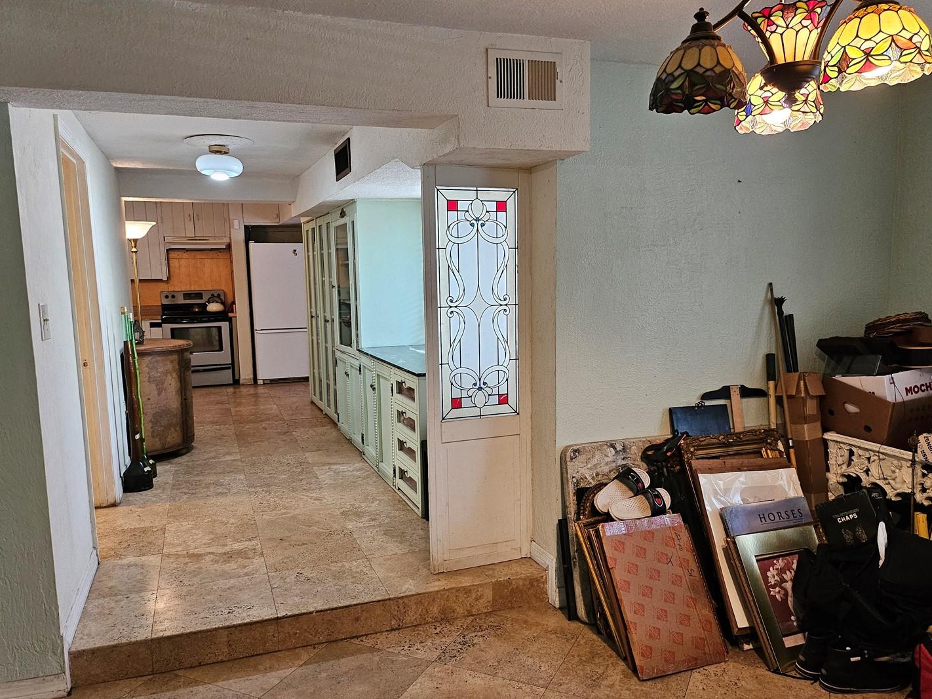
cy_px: 379
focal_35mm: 27
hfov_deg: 65.3
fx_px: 727
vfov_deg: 51.3
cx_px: 468
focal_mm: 5
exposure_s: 1/120
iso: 400
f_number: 1.8
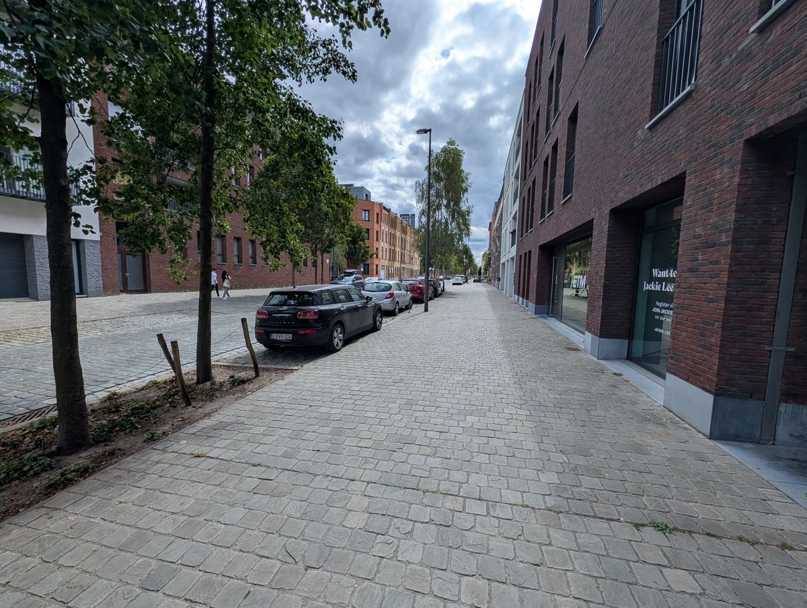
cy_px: 304
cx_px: 404
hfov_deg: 110.4
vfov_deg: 94.7
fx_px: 280
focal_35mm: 12
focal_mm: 2.02
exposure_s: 1/4878
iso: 51
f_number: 1.7
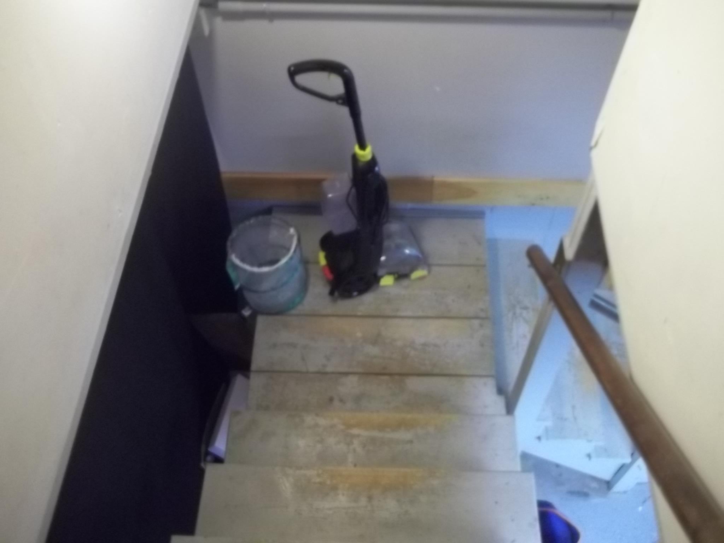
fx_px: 669
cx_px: 362
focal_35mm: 32
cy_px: 272
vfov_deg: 44.2
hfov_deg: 56.8
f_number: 2.9
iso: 225
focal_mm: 5.7
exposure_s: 1/8
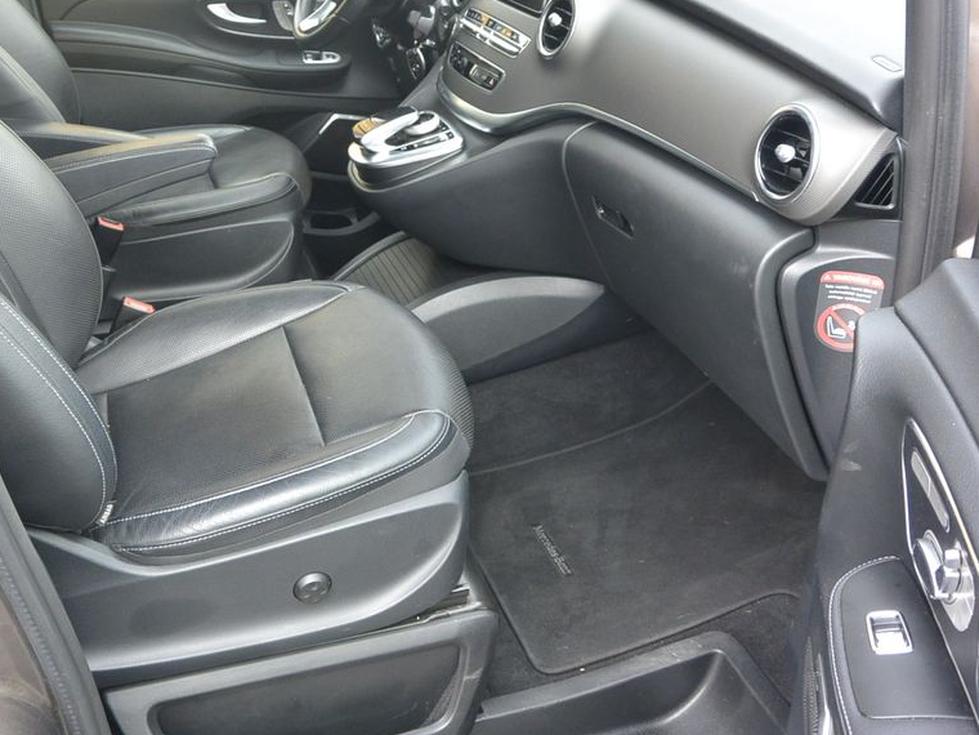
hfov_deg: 52.2
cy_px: 313
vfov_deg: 40.6
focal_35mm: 35
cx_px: 379
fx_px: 990
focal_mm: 10
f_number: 3.5
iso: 400
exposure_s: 1/125
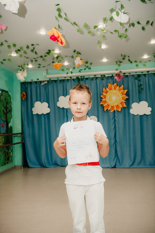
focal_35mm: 35
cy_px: 116
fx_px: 226
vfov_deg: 54.4
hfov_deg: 37.9
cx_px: 78
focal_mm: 35
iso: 200
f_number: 4
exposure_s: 1/160
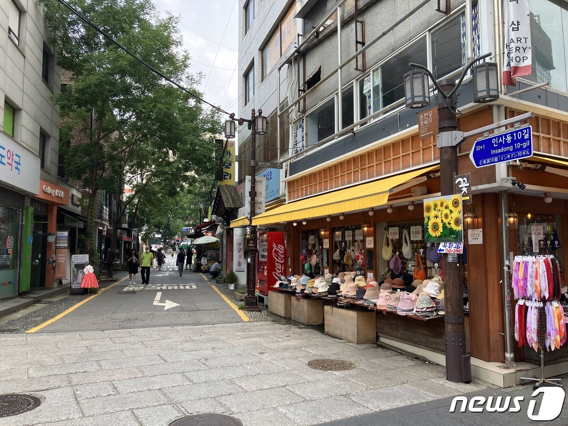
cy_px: 213
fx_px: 459
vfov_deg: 49.7
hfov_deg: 63.4
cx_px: 284
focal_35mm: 28
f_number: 1.8
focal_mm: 3.99
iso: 32
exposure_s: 1/315
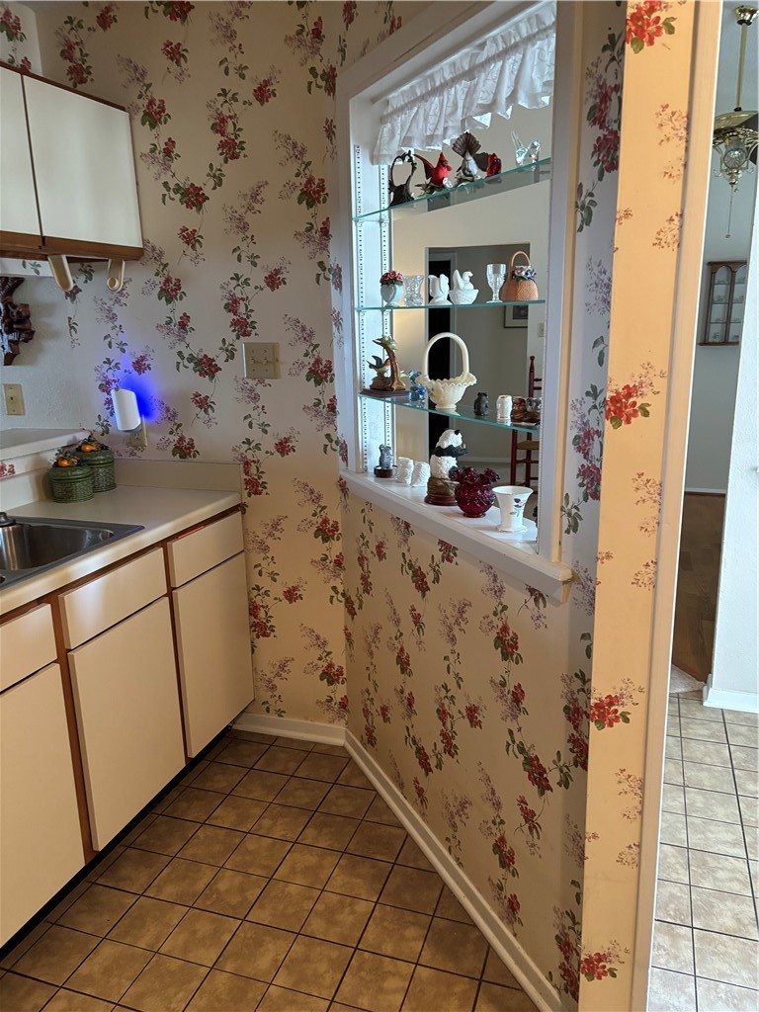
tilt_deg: -13.6
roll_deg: +0.3
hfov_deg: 53.1
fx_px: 760
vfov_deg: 67.3
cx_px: 380
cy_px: 506
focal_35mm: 26
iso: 400
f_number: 1.6
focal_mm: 5.96
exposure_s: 1/60
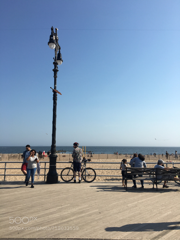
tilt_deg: +8.1
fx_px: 201
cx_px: 90
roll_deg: -0.2
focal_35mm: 29
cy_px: 120
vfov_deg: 61.7
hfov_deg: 48.2
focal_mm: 4.15
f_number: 2.2
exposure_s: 1/2481
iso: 25
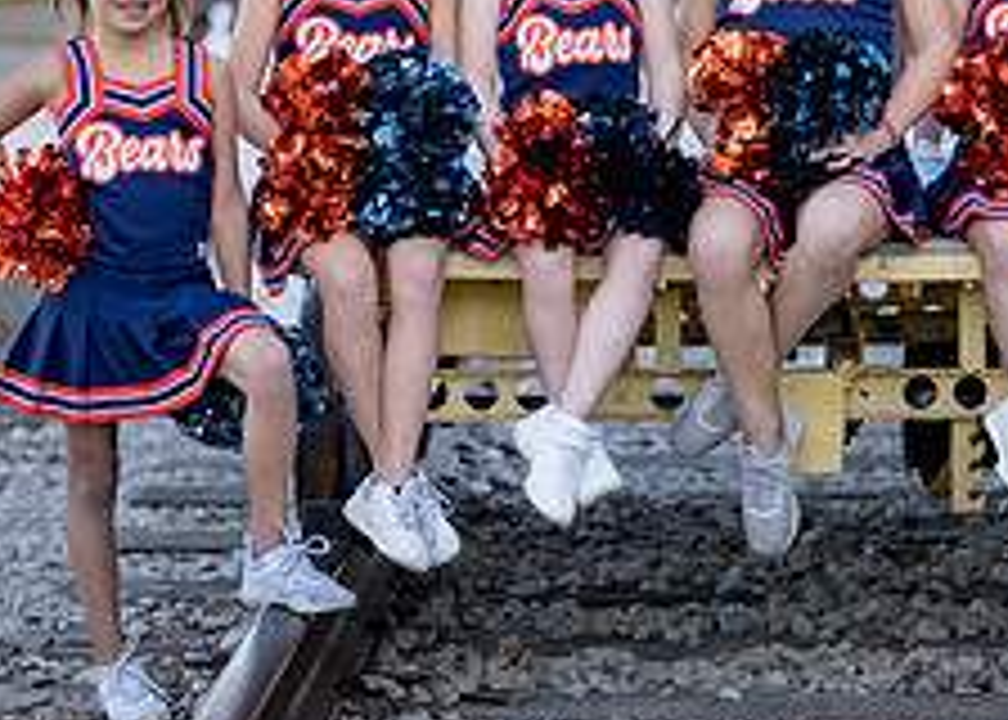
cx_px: 883
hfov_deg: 13.1
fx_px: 4351
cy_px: 87
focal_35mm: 152
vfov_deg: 9.4
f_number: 1.2
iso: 100
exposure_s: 1/1250
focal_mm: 50
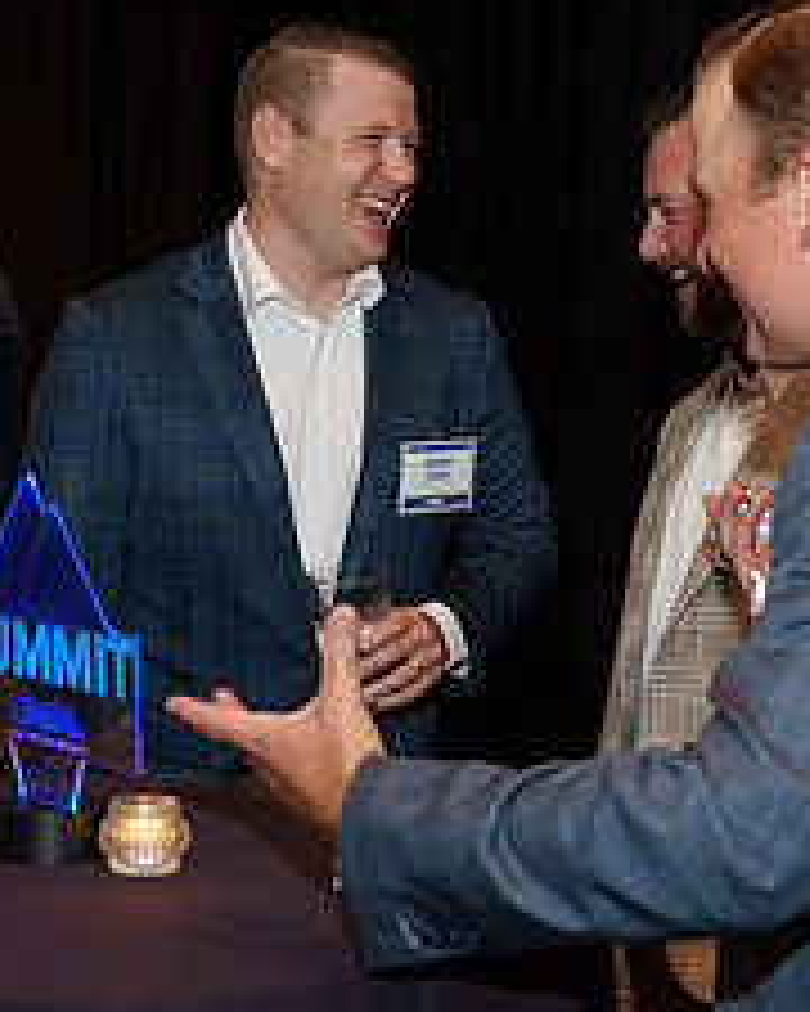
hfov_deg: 17.2
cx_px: 299
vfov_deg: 21.5
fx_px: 2667
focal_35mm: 89
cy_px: 501
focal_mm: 32
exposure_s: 1/60
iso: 1000
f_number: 4.5
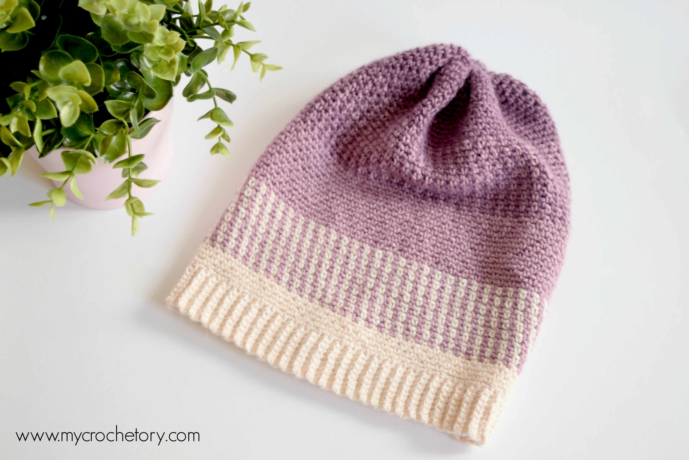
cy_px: 230
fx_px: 1148
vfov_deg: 22.6
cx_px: 344
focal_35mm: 60
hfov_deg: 33.4
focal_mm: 40
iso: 400
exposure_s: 1/10
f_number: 4.8
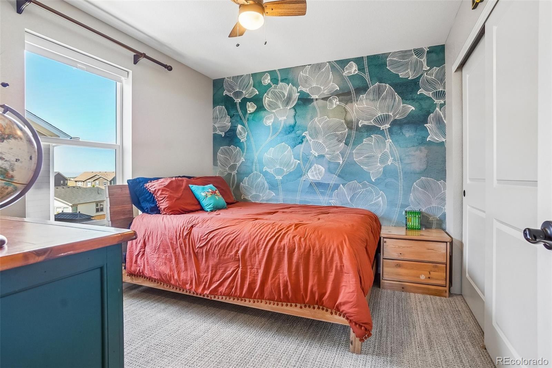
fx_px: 276
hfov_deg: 90.0
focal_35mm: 18
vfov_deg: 67.4
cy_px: 184
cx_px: 276
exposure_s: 1/8
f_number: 8
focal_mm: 12
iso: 400
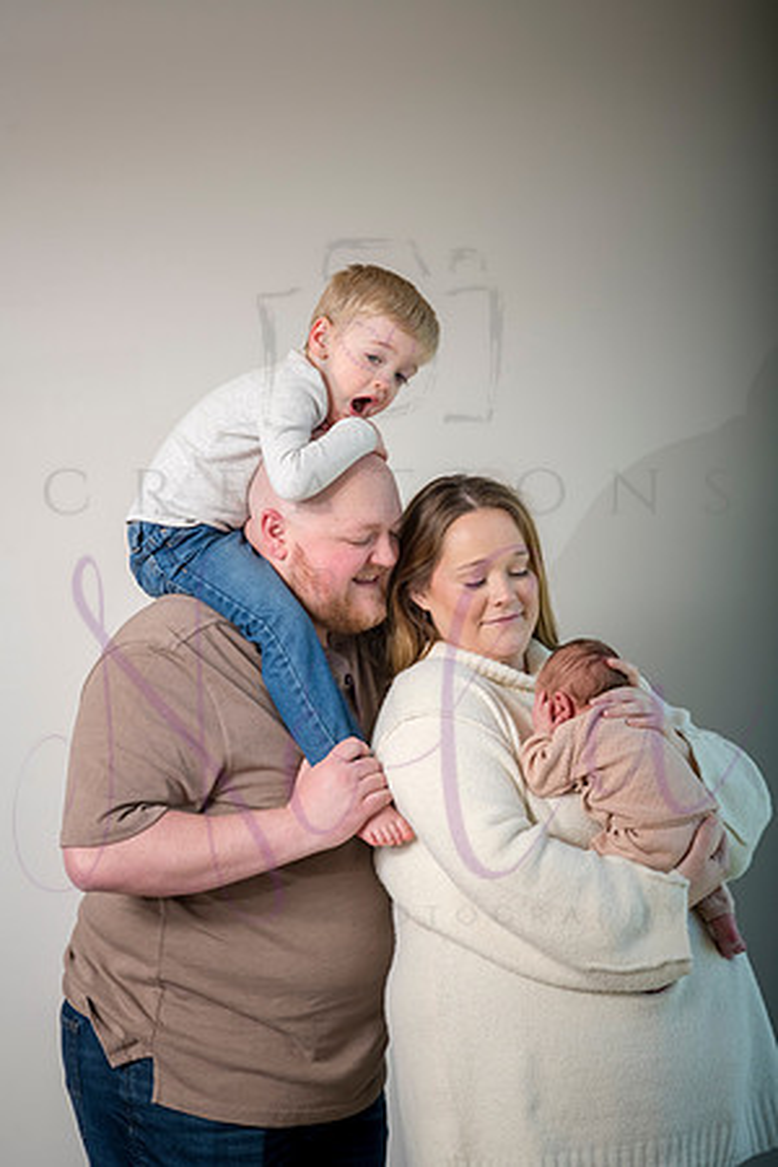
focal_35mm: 85
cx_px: 389
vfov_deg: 23.9
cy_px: 584
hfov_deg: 16.1
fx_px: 2755
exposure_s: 1/250
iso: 500
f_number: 8
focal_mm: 85
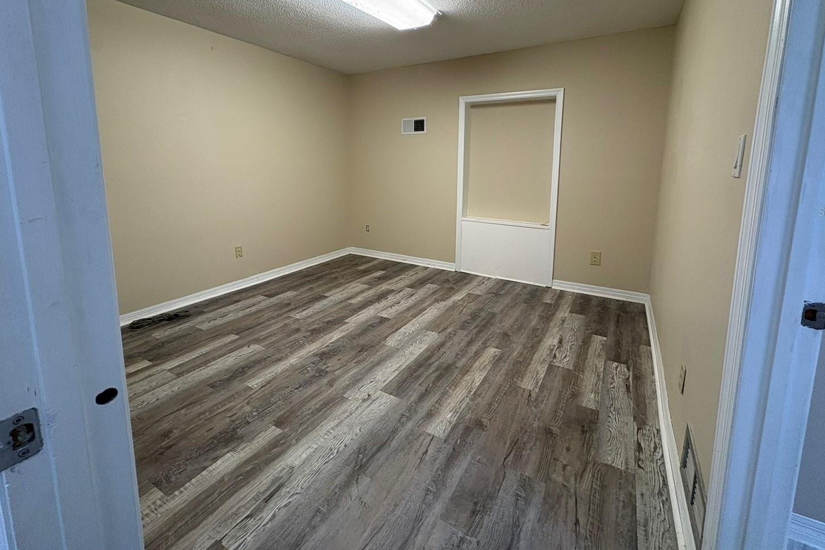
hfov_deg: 96.7
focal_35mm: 16
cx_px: 418
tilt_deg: -7.3
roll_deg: -0.7
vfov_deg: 72.7
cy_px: 211
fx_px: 367
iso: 125
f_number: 2.2
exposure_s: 1/60
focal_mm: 2.22
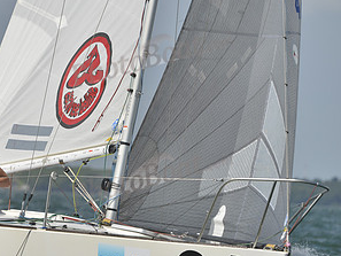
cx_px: 13
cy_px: 134
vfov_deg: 2.2
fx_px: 6662
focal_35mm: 676
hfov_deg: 2.9
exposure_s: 1/1000
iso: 200
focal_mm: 360
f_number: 7.1
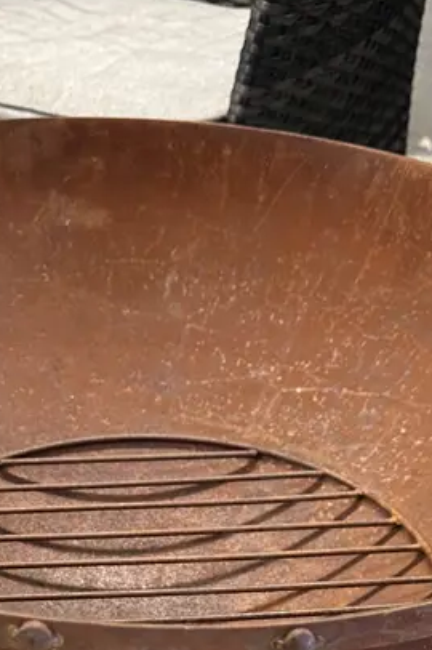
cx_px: 149
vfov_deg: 29.5
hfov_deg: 21.5
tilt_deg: -41.4
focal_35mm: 63
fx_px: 1136
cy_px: 674
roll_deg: -3.3
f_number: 1.78
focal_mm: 6.86
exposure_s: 1/50
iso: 200
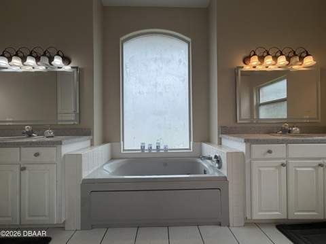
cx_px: 163
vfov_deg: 85.6
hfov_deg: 102.1
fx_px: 132
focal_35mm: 14
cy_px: 122
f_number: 2.2
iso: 40
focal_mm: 2.22
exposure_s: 1/230
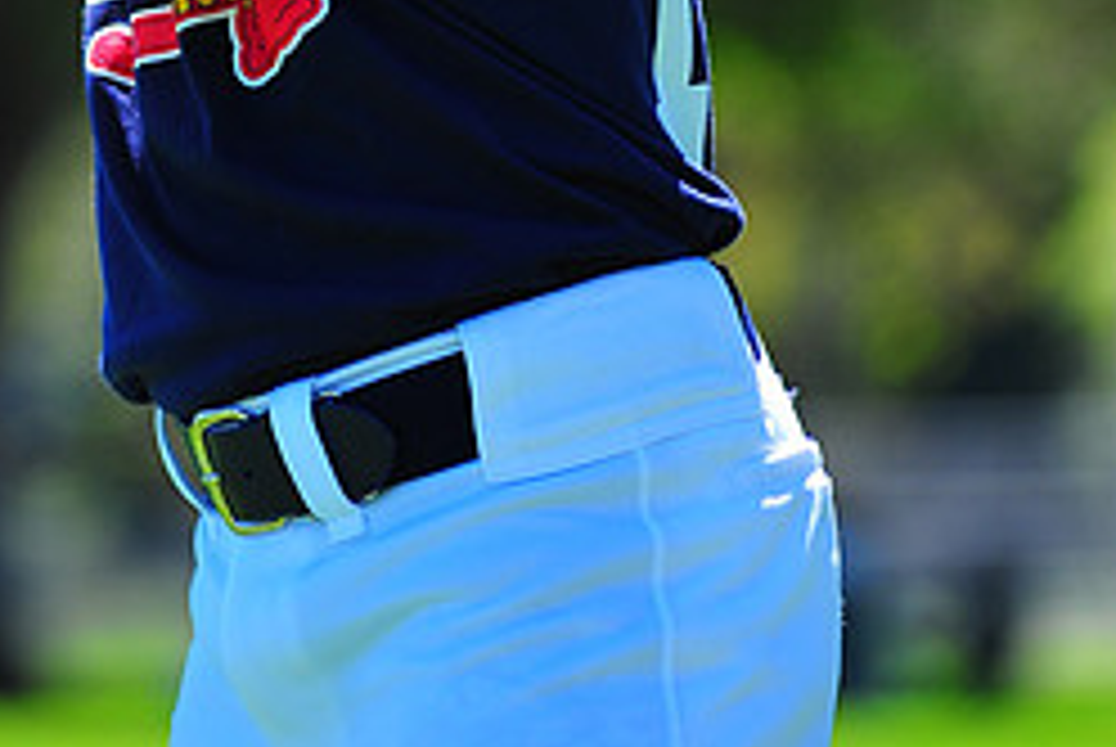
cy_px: -468
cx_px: 252
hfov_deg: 4.9
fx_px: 13035
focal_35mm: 420
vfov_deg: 3.3
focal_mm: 180
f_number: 5
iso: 200
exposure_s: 1/500
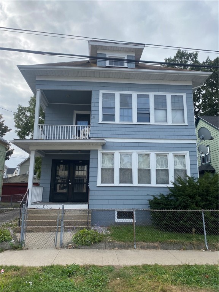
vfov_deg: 67.3
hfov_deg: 53.1
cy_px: 146
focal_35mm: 26
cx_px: 110
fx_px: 219
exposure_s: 1/2183
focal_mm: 4.25
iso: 32
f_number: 1.8
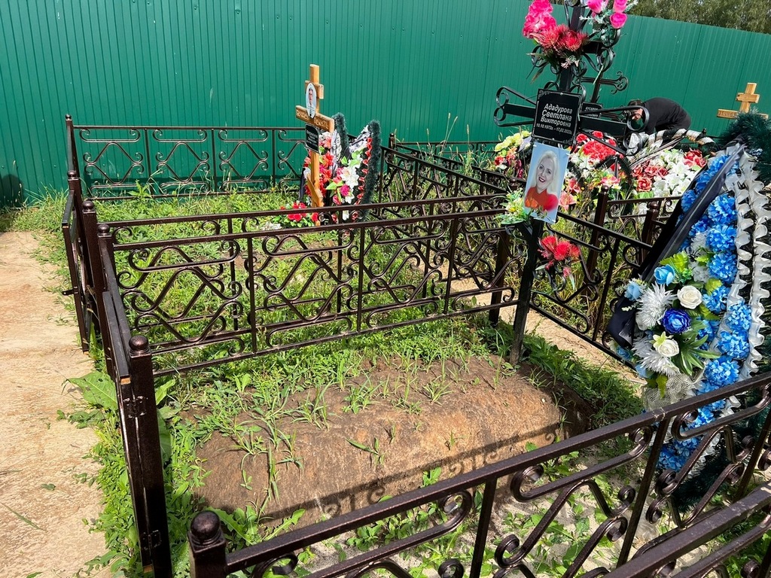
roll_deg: -4.2
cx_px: 386
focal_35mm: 26
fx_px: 579
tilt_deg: -19.8
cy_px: 289
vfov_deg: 53.1
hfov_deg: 67.3
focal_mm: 5.7
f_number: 1.5
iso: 50
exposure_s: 1/2695
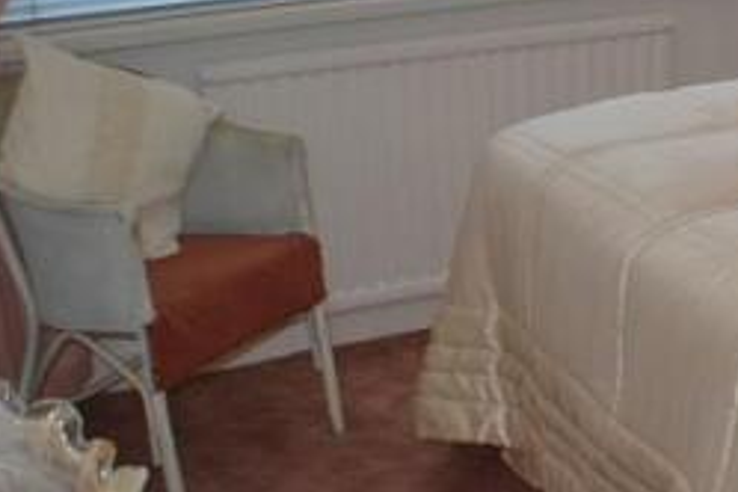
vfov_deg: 14.3
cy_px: 99
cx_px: 901
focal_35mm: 95
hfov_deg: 20.0
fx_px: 1947
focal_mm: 24
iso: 400
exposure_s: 1/100
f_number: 4
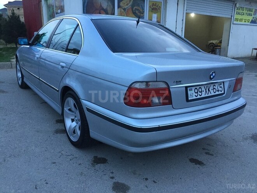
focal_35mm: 29
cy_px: 96
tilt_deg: -12.0
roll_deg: -0.3
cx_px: 128
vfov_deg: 48.2
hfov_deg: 61.7
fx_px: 215
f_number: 2.2
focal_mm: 4.15
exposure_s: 1/33
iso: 64
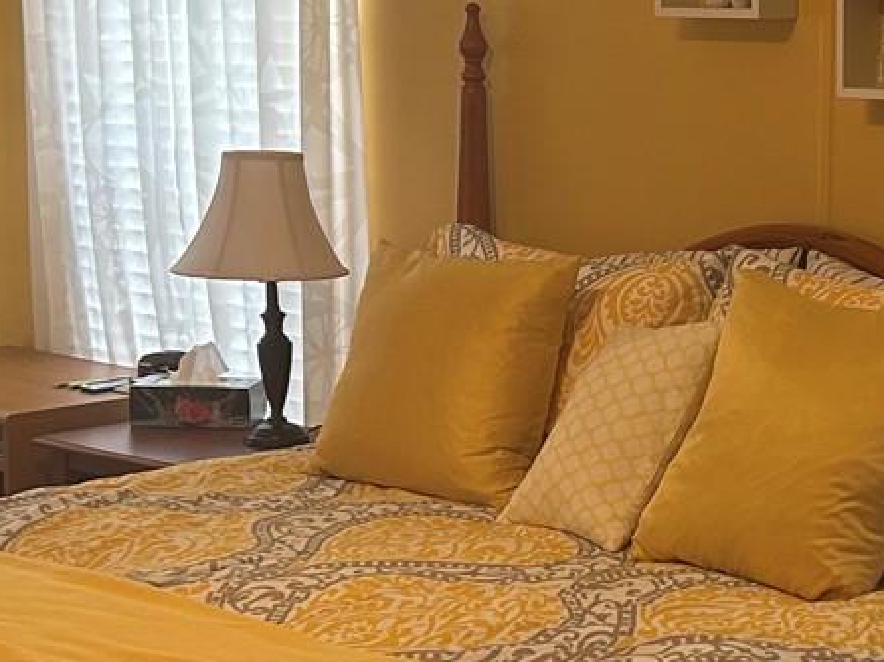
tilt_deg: -8.0
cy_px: 267
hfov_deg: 20.8
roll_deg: -0.4
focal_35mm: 93
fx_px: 2374
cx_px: 750
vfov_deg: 15.9
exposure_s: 1/120
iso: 100
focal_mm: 5.7
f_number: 1.5
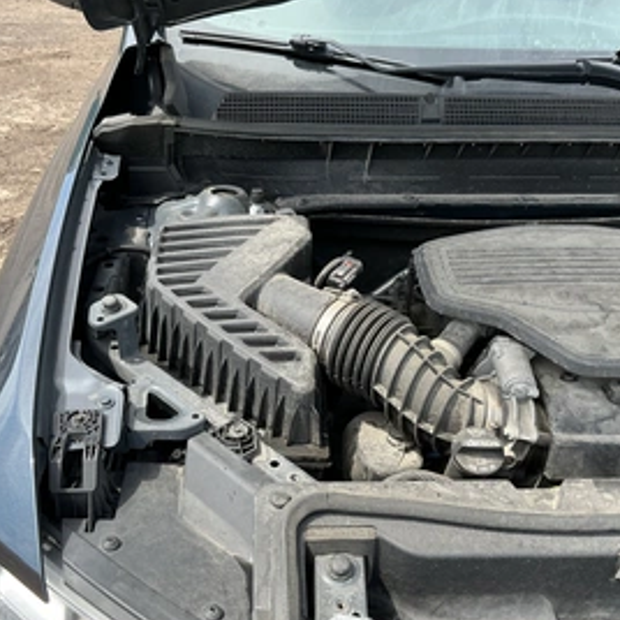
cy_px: 335
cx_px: 296
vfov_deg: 44.9
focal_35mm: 37
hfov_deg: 44.9
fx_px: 750
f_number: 1.8
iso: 25
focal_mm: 3
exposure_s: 1/372
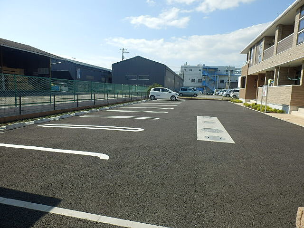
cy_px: 114
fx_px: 211
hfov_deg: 71.6
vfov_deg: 56.8
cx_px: 152
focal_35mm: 24
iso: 80
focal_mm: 4.2
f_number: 7.9
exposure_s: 1/160
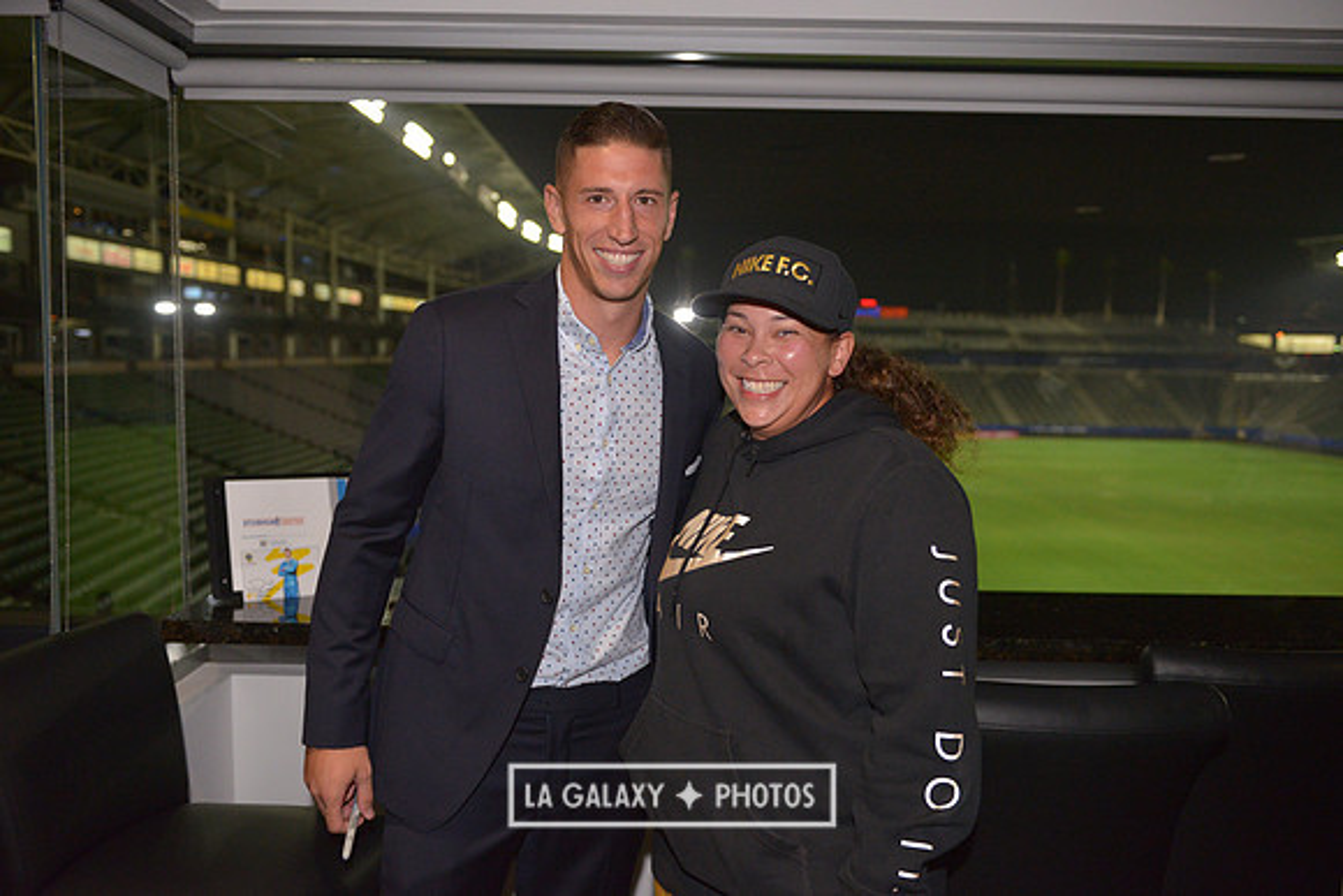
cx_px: 672
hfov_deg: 60.3
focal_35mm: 31
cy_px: 448
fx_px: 1157
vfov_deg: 42.3
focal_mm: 31
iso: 2500
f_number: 3.2
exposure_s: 1/1600
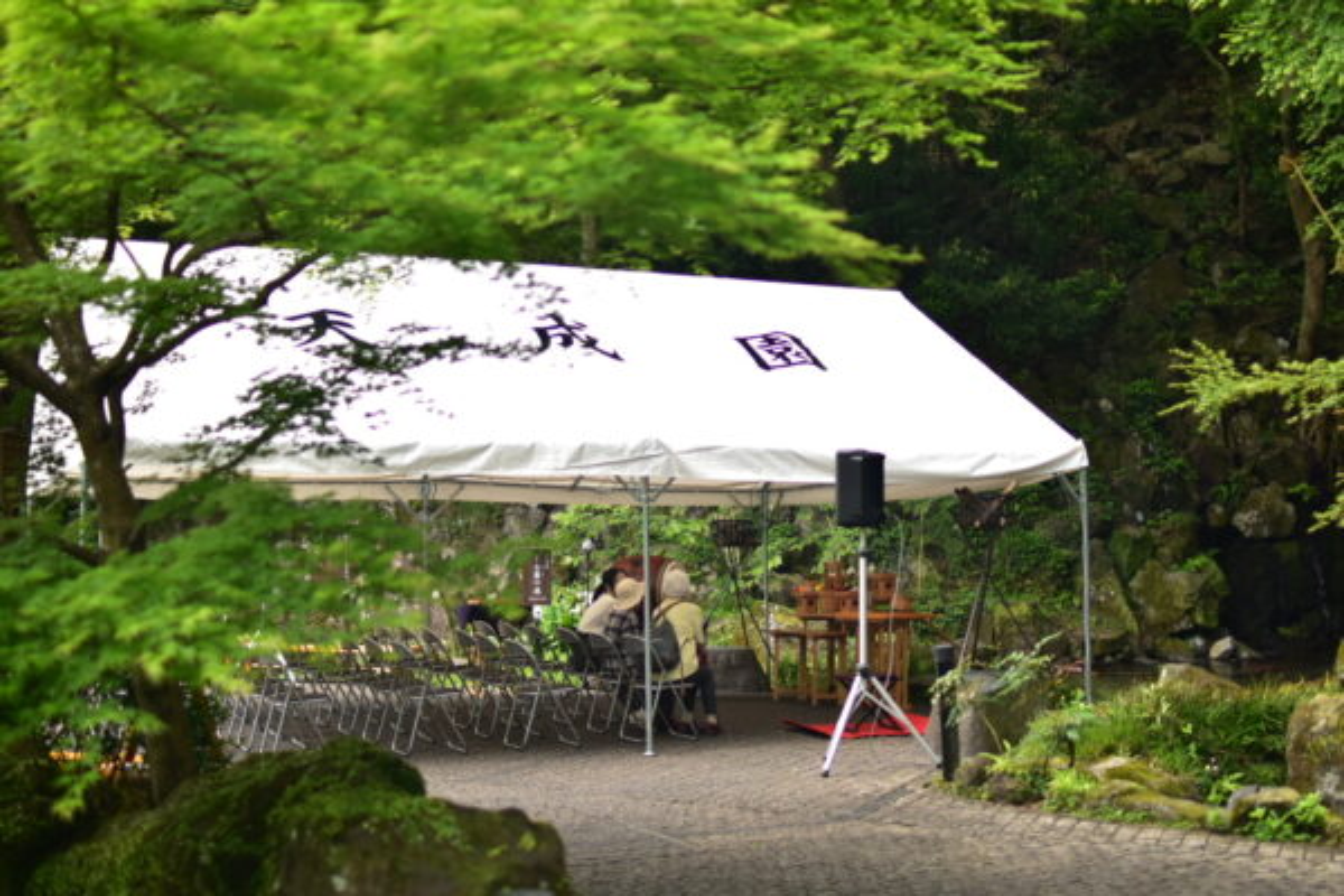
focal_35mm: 45
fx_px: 1680
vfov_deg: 29.9
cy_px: 448
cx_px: 672
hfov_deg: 43.6
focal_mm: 30
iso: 400
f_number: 1.4
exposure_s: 1/2000
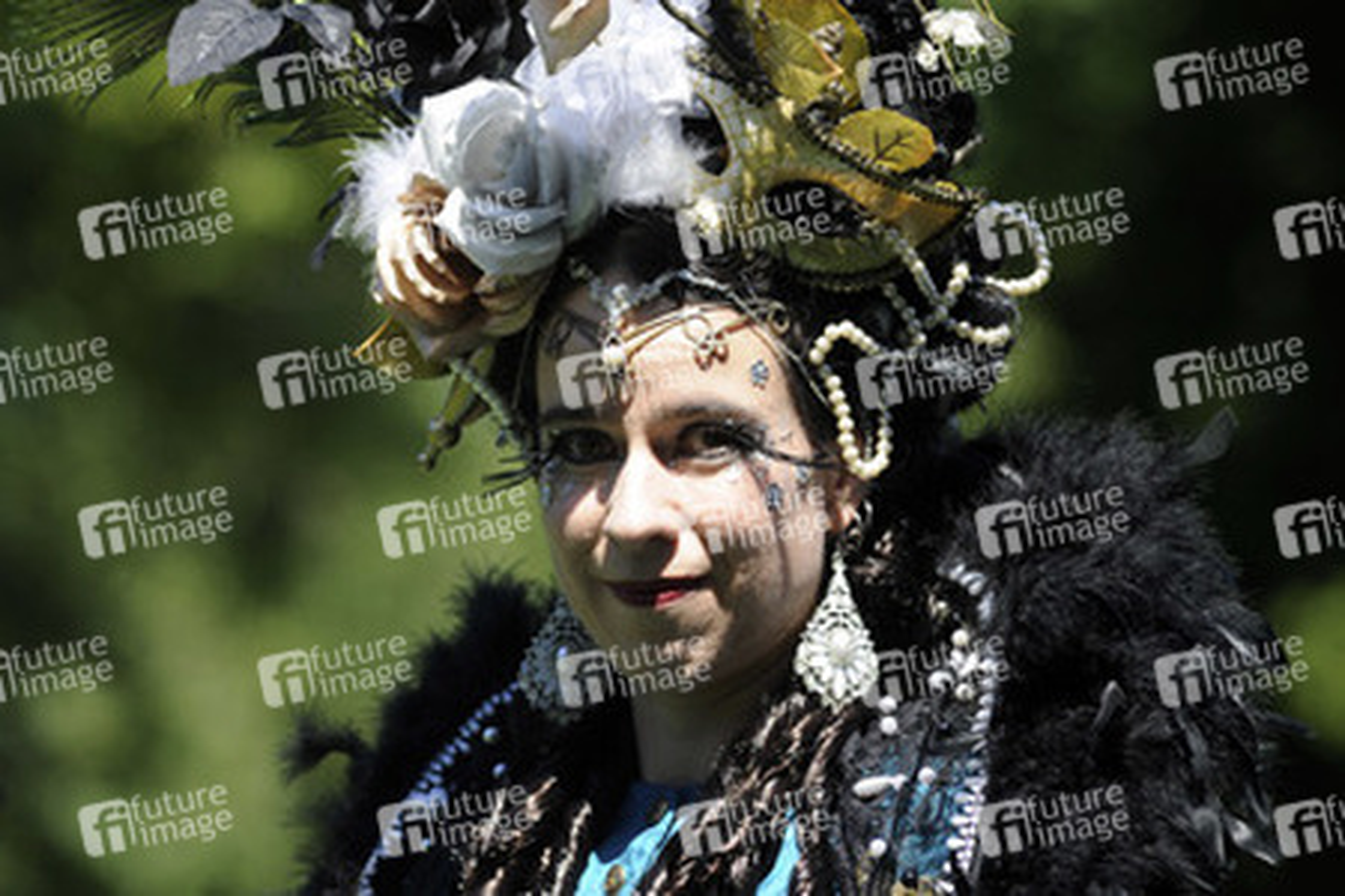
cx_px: 672
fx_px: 11207
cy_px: 448
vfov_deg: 4.6
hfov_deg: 6.9
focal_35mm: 300
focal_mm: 300
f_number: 8
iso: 800
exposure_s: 1/1000
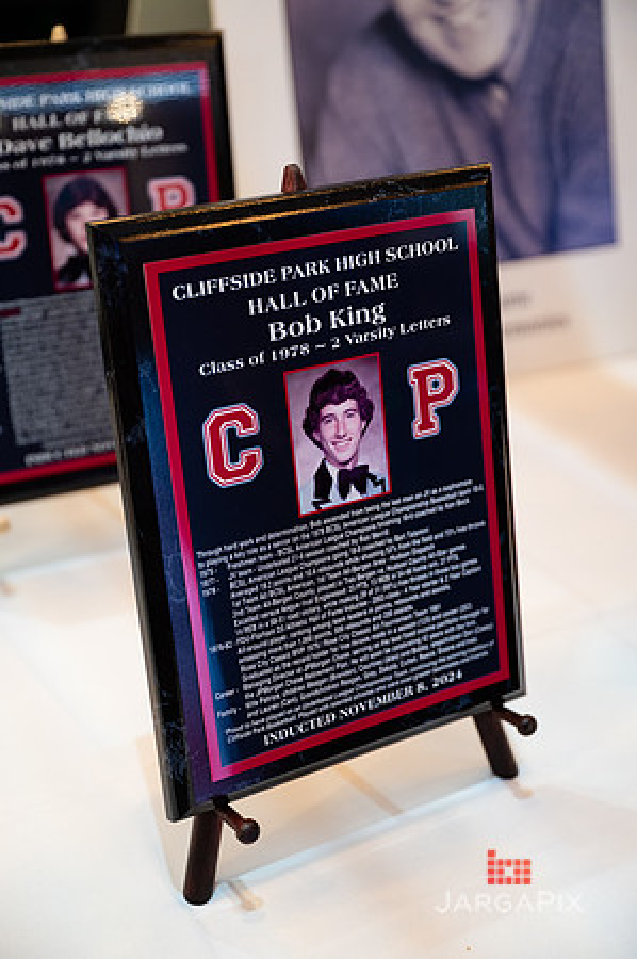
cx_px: 318
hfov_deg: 24.1
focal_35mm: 56
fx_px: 1490
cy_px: 480
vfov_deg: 35.7
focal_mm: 56
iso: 1600
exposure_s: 1/200
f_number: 3.2
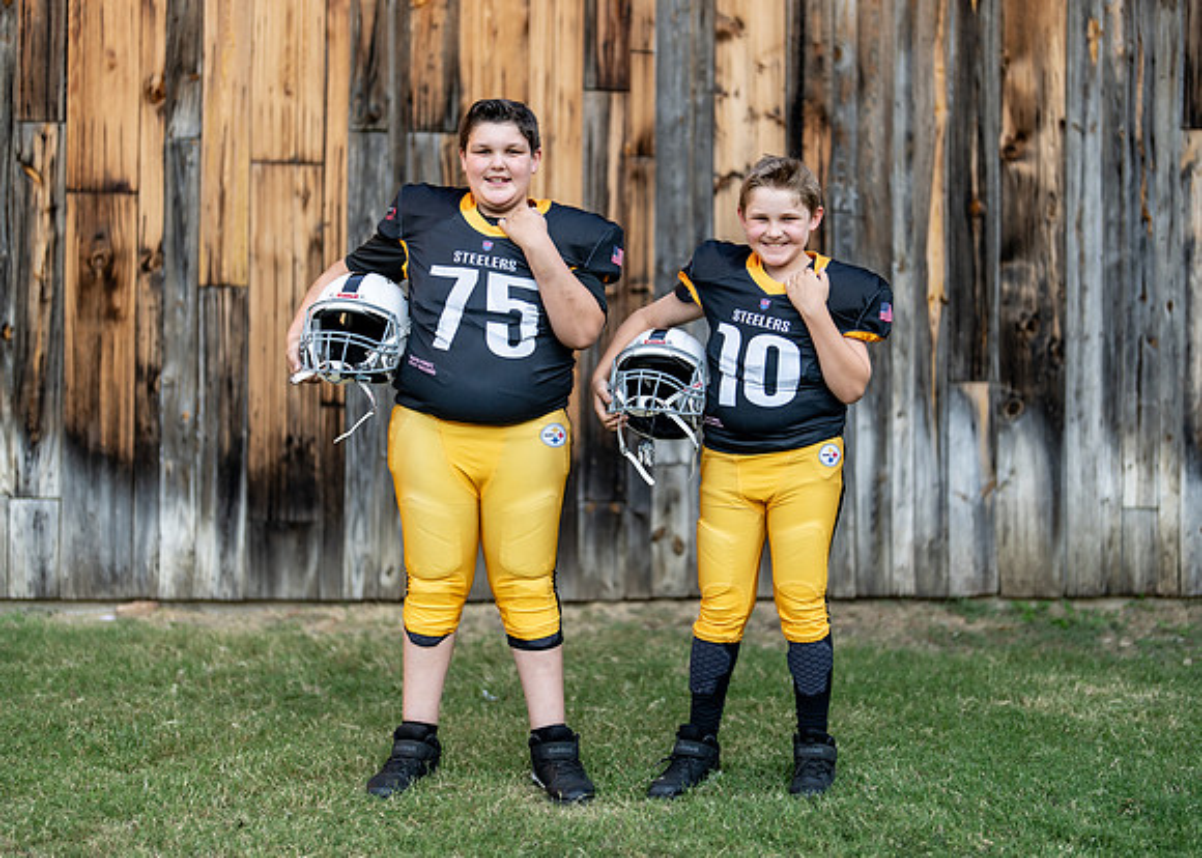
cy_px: 396
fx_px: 2043
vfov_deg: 23.7
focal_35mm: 60
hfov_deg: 32.8
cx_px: 652
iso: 100
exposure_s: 1/1600
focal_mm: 50
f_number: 1.2
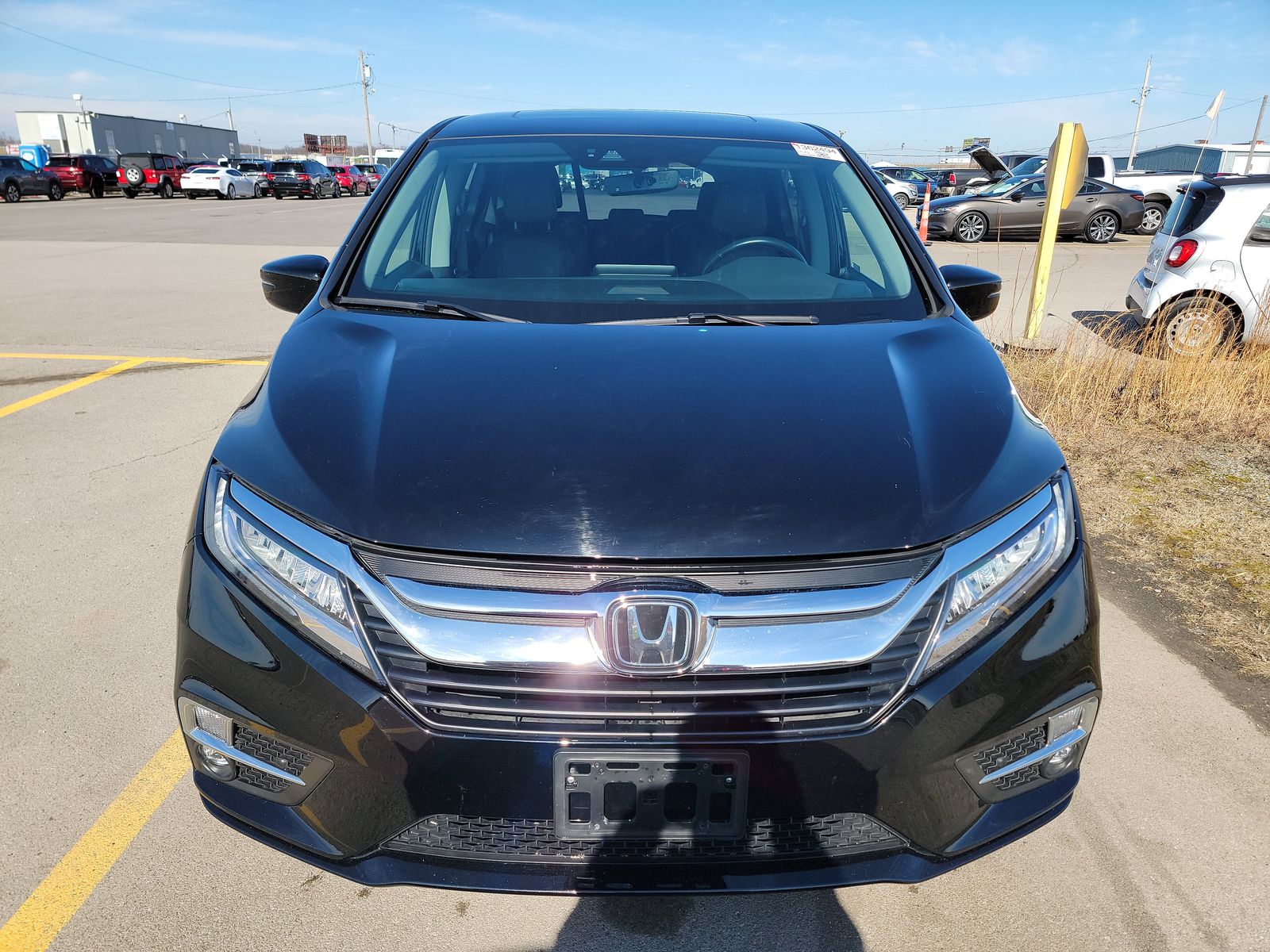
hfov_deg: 71.6
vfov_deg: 56.8
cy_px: 476
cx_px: 635
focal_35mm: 24
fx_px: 881
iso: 50
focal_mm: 6.7
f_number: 1.8
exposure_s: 1/607
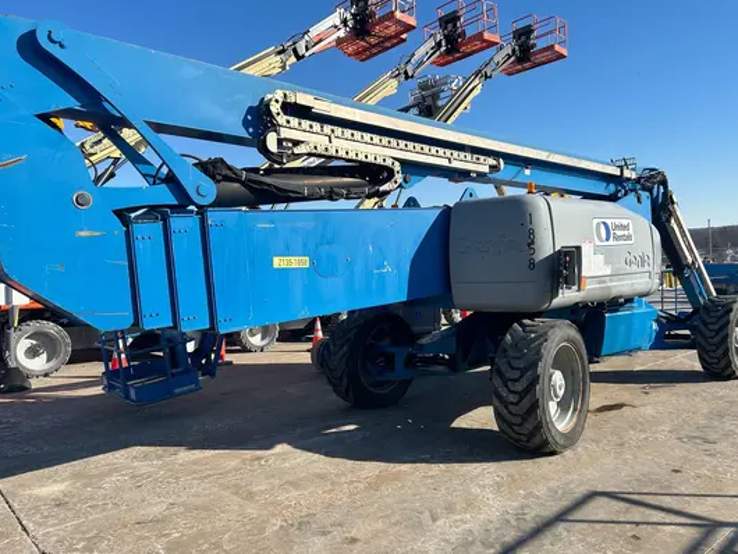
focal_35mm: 27
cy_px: 274
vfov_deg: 51.4
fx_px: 576
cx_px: 380
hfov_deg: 65.3
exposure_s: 1/4274
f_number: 1.5
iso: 50
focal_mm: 5.7
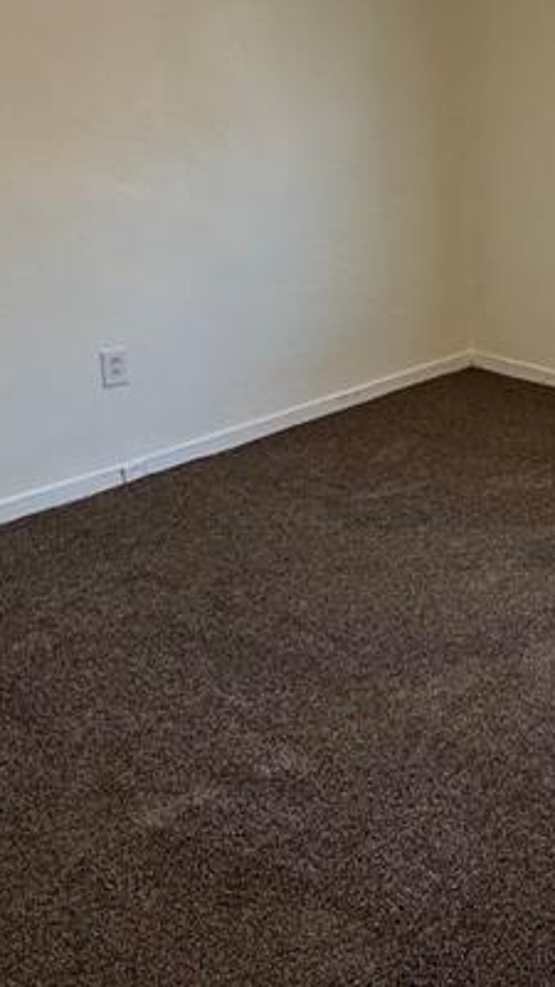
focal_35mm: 39
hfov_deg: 26.0
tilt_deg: -18.8
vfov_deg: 51.0
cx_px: 723
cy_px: 358
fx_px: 1020
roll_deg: -2.2
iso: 160
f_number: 2.2
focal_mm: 2.22
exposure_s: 1/60
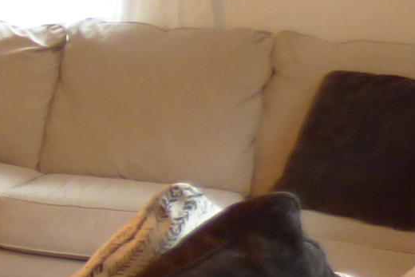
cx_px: -467
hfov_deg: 13.9
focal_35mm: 120
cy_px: 285
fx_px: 1384
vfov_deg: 11.3
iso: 200
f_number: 2.8
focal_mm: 3.58
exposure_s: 1/8
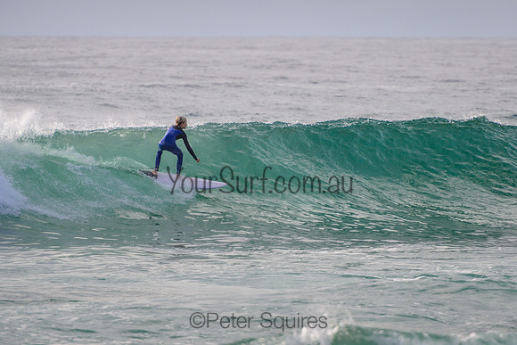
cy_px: 158
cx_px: 354
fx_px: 7903
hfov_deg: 3.7
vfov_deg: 2.5
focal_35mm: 550
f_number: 5.6
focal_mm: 400
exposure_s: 1/2000
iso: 280
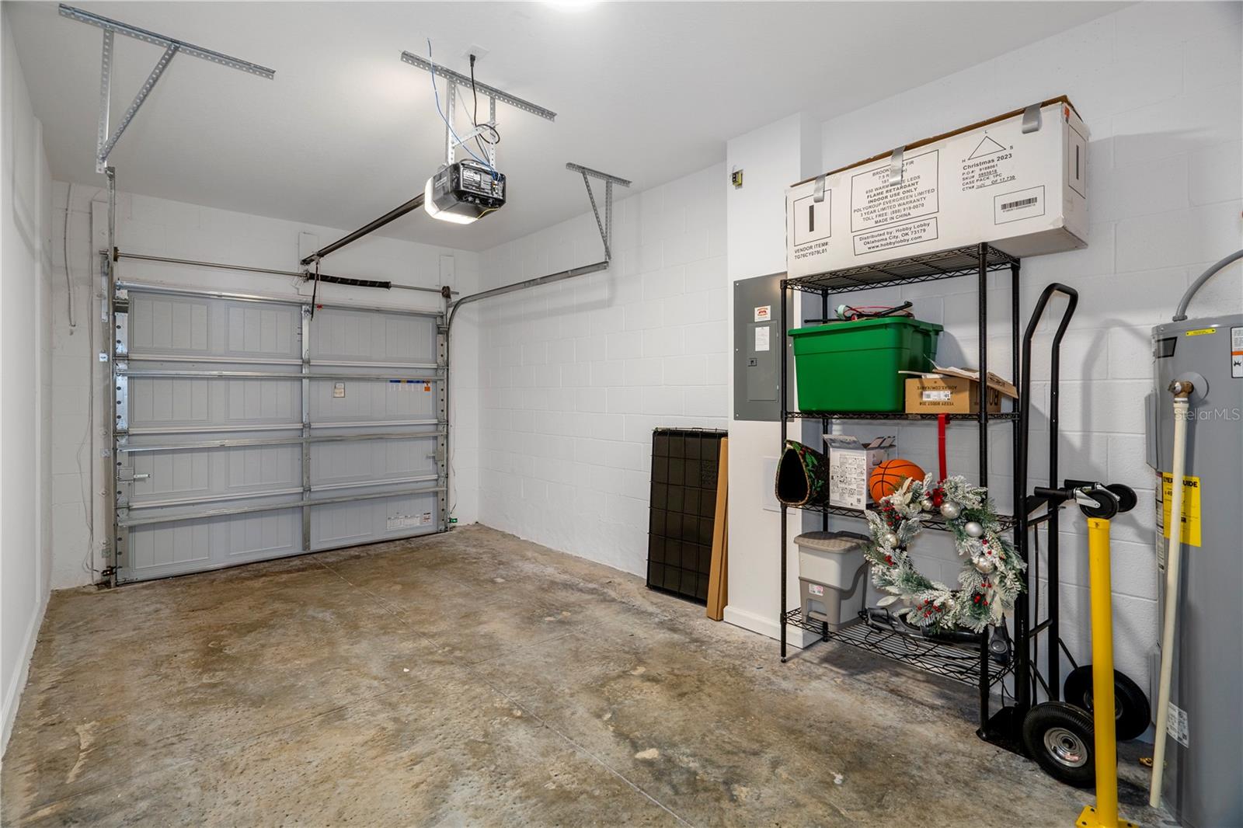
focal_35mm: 17
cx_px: 622
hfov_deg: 93.3
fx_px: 587
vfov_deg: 70.4
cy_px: 414
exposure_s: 1/5
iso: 320
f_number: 8
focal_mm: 17
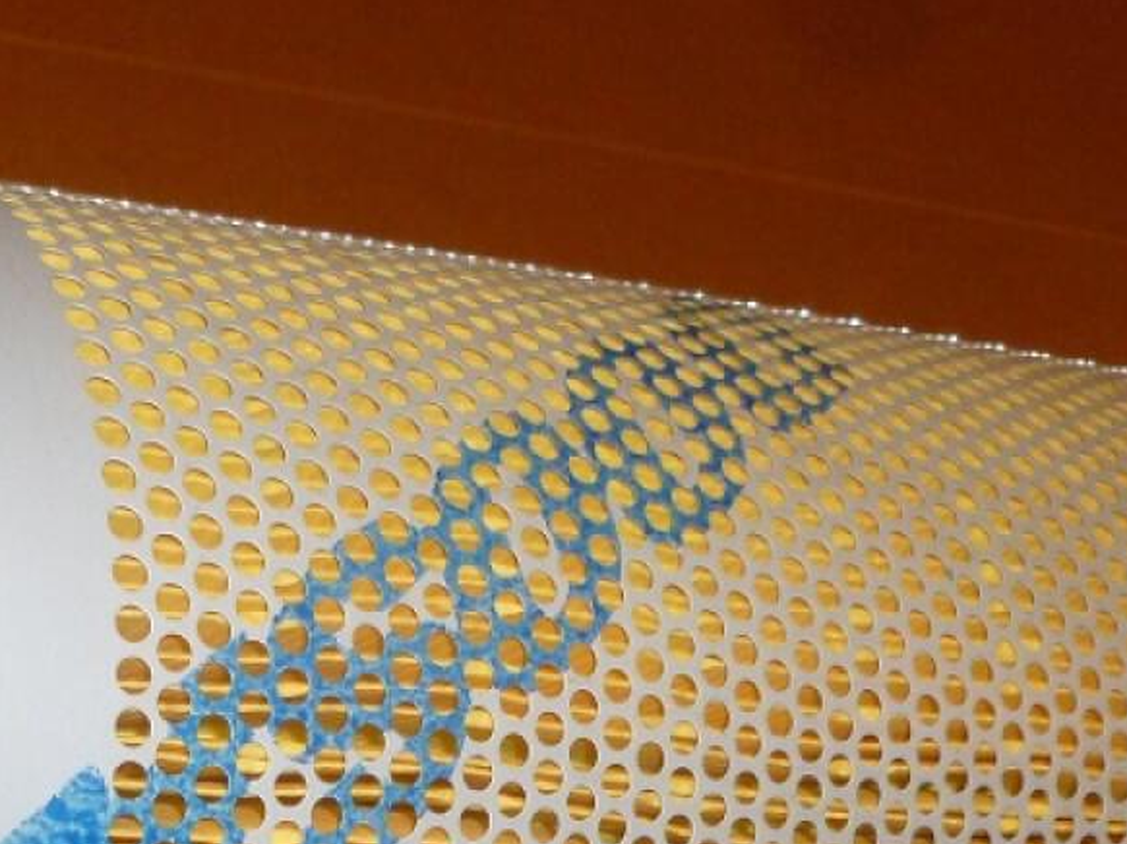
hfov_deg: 25.0
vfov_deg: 18.2
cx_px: 259
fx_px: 2506
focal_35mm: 77
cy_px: 999
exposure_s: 1/30
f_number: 3.3
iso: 250
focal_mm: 5
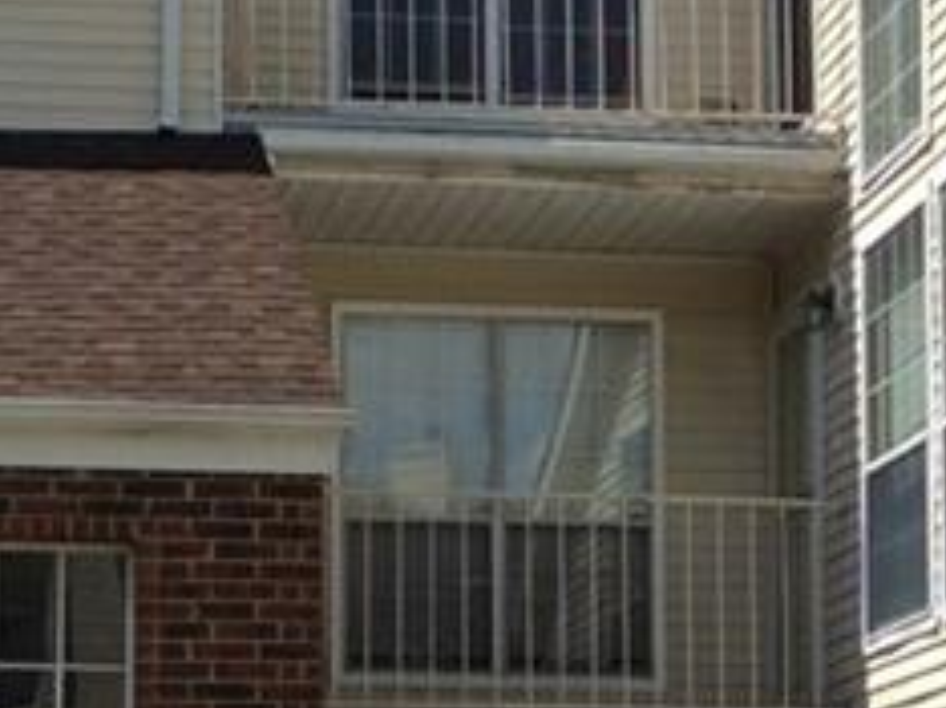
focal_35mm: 140
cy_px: 554
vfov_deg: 10.5
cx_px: 376
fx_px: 3822
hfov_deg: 14.1
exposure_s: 1/1789
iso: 32
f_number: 2.4
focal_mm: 3.3
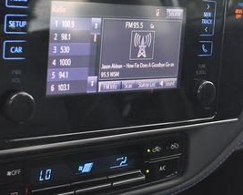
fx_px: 583
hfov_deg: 23.5
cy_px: 42
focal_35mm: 81
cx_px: 128
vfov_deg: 18.8
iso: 800
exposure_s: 1/200
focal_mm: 24
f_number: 3.8
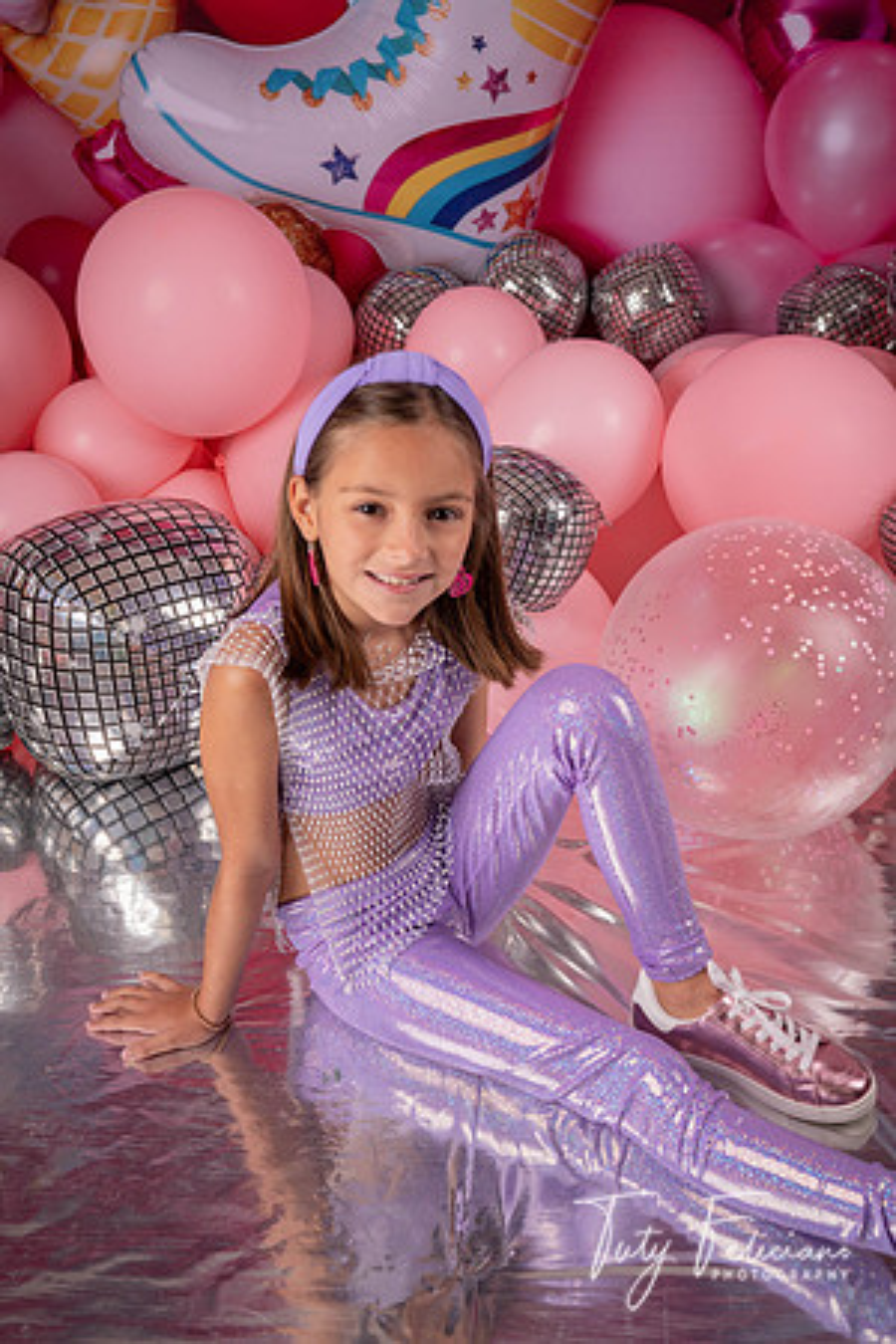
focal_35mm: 43
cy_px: 672
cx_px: 448
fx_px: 1605
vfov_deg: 45.4
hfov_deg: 31.2
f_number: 5
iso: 160
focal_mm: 43
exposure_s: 1/125
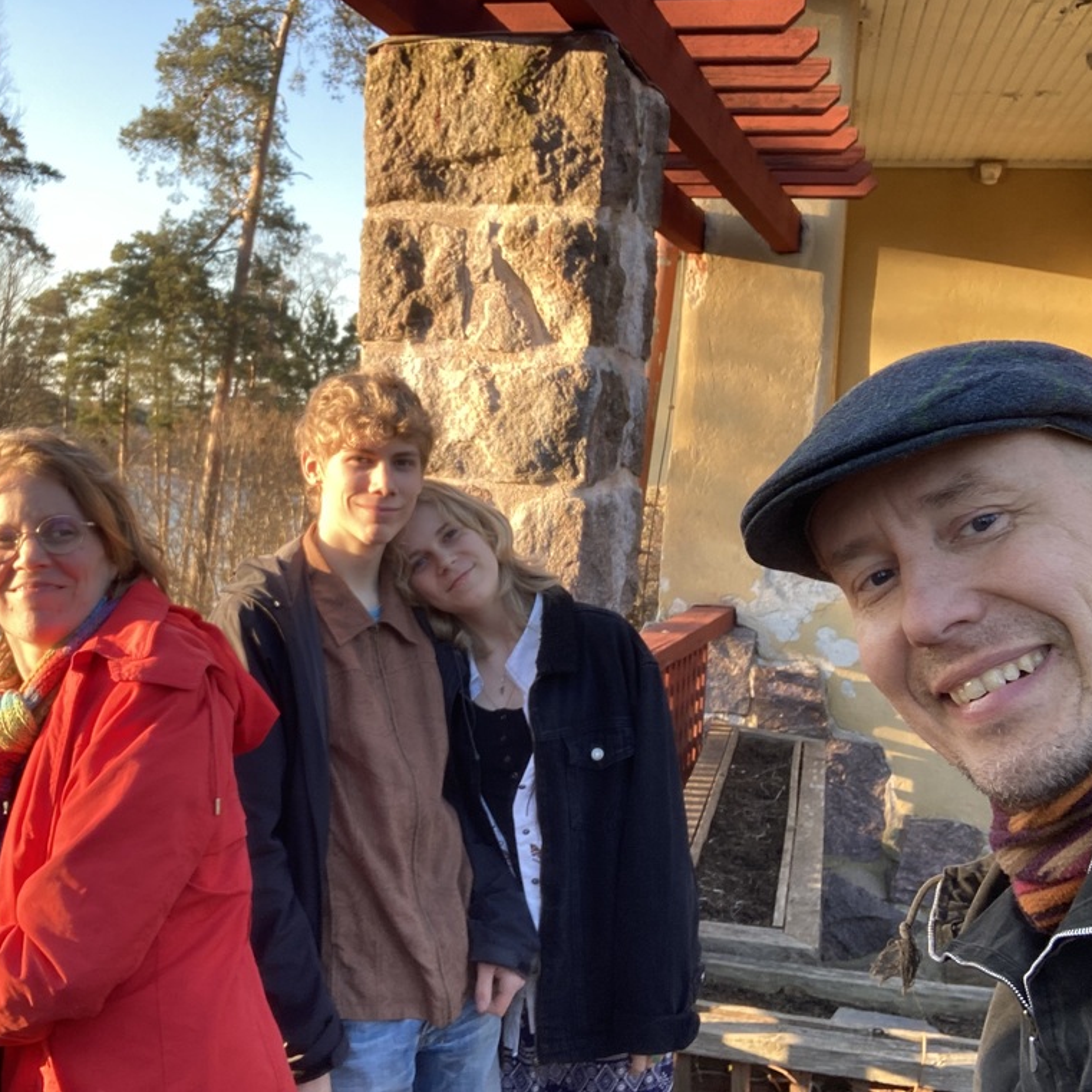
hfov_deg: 43.7
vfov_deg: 43.9
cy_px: 542
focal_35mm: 38
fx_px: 1356
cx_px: 442
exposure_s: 1/121
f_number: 2.2
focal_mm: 2.87
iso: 50
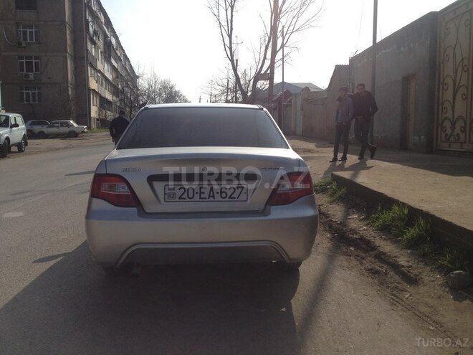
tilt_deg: -6.9
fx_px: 478
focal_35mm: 35
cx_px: 236
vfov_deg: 40.7
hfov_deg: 52.6
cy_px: 178
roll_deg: +0.2
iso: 50
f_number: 2.4
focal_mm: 4.28
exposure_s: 1/3067
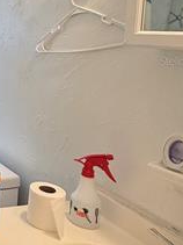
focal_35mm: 51
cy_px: 60
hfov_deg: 21.6
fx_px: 360
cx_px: -122
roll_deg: -1.0
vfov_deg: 36.6
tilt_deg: -5.5
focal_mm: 2.22
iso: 200
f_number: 2.2
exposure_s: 1/120
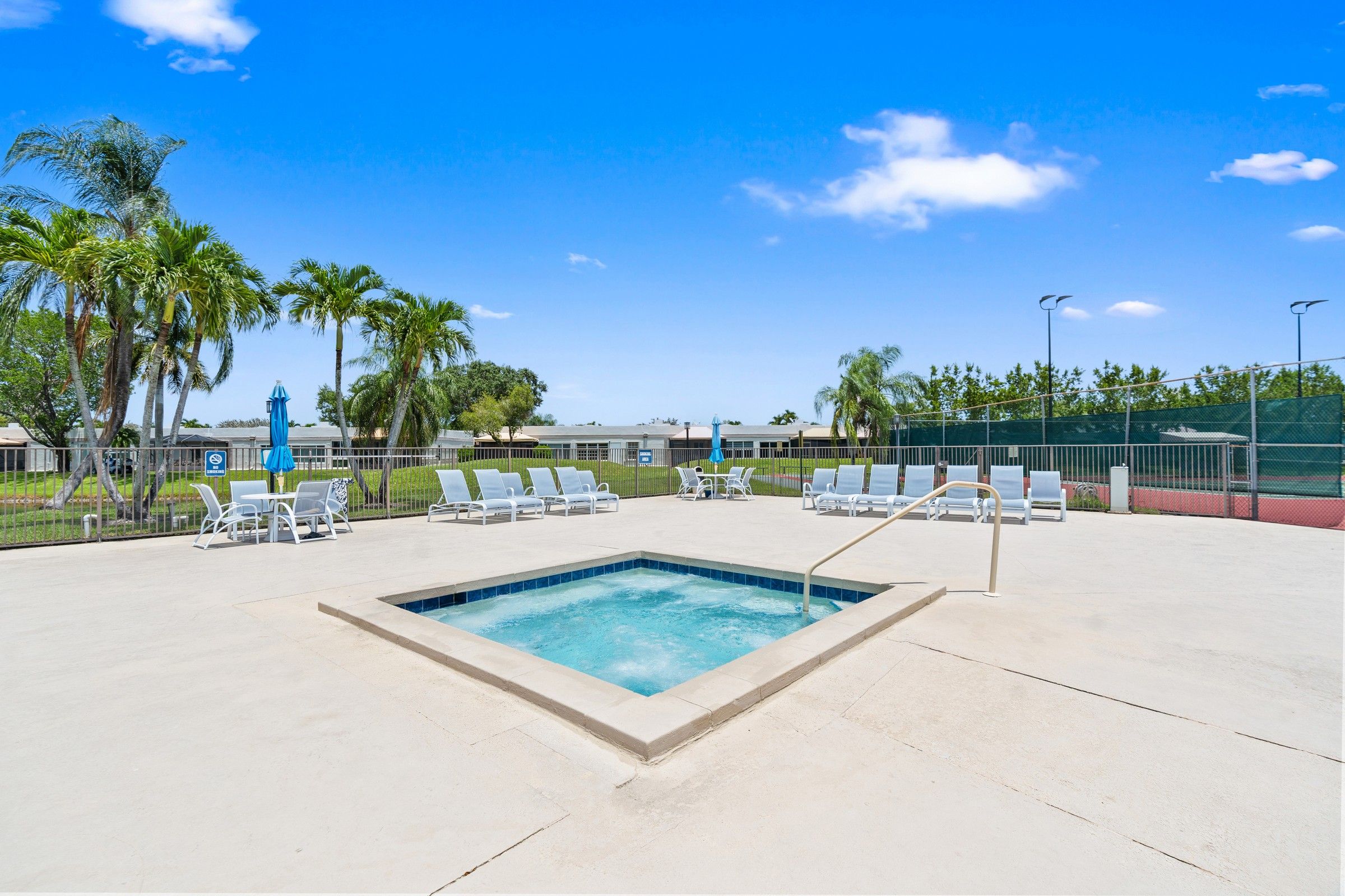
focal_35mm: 16
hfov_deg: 96.7
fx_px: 598
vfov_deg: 73.7
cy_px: 448
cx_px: 672
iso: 100
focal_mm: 16
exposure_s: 1/60
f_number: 6.3
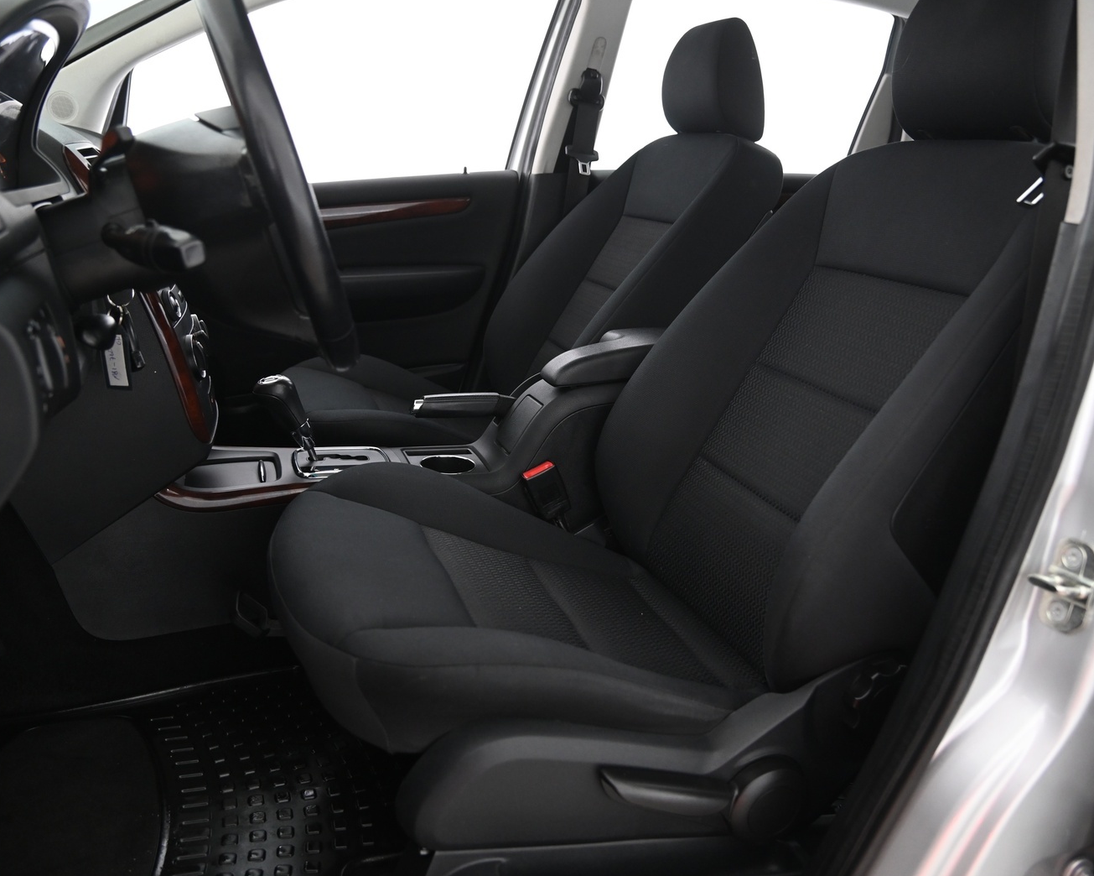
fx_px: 907
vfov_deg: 51.5
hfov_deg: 62.2
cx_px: 534
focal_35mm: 28
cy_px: 437
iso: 2000
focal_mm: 24
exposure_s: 1/15
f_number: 4
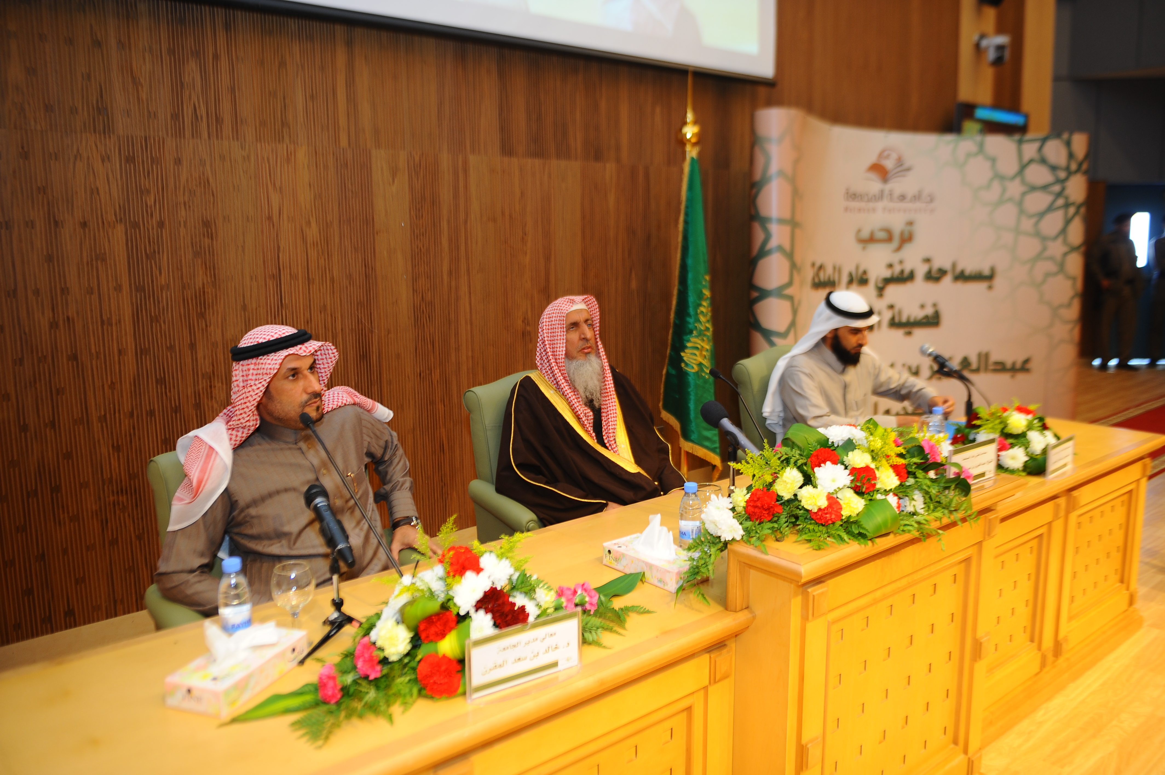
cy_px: 388
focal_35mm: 29
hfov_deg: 63.7
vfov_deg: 44.9
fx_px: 938
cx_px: 582
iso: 400
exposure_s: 1/40
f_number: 2.8
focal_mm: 29
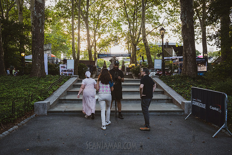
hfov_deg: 51.9
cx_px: 116
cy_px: 78
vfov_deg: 36.0
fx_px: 238
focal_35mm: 37
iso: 2000
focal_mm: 36
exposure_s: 1/640
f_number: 4.5
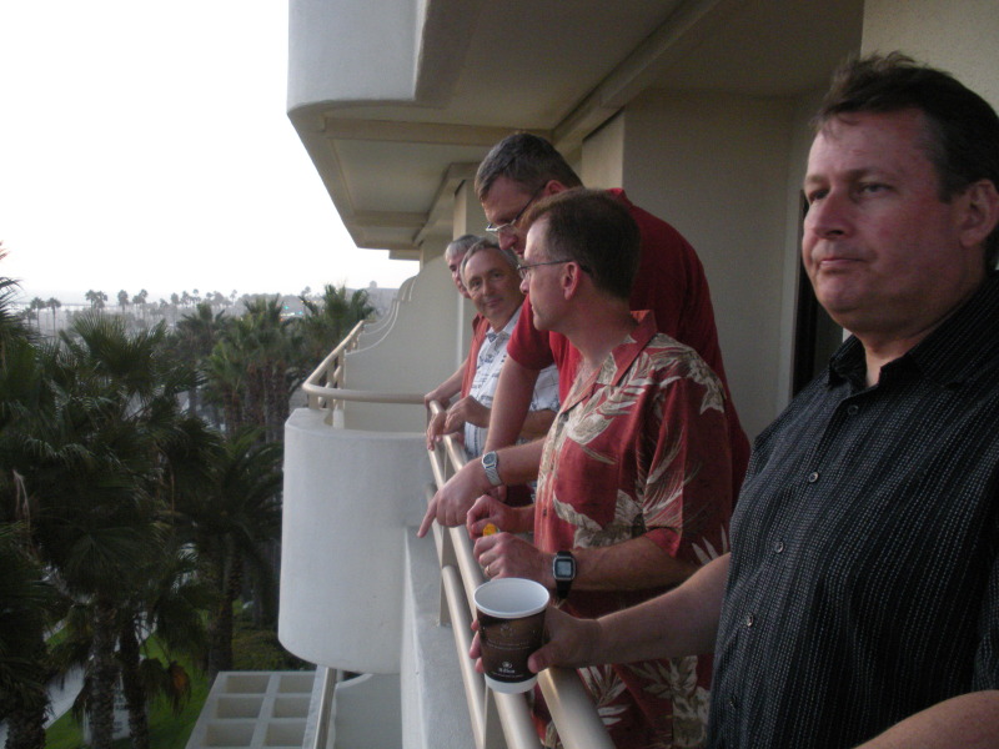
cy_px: 374
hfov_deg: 51.4
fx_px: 1039
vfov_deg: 39.7
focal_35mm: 36
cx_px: 500
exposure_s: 1/64.4
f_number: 3.5
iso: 322
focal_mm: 6.3
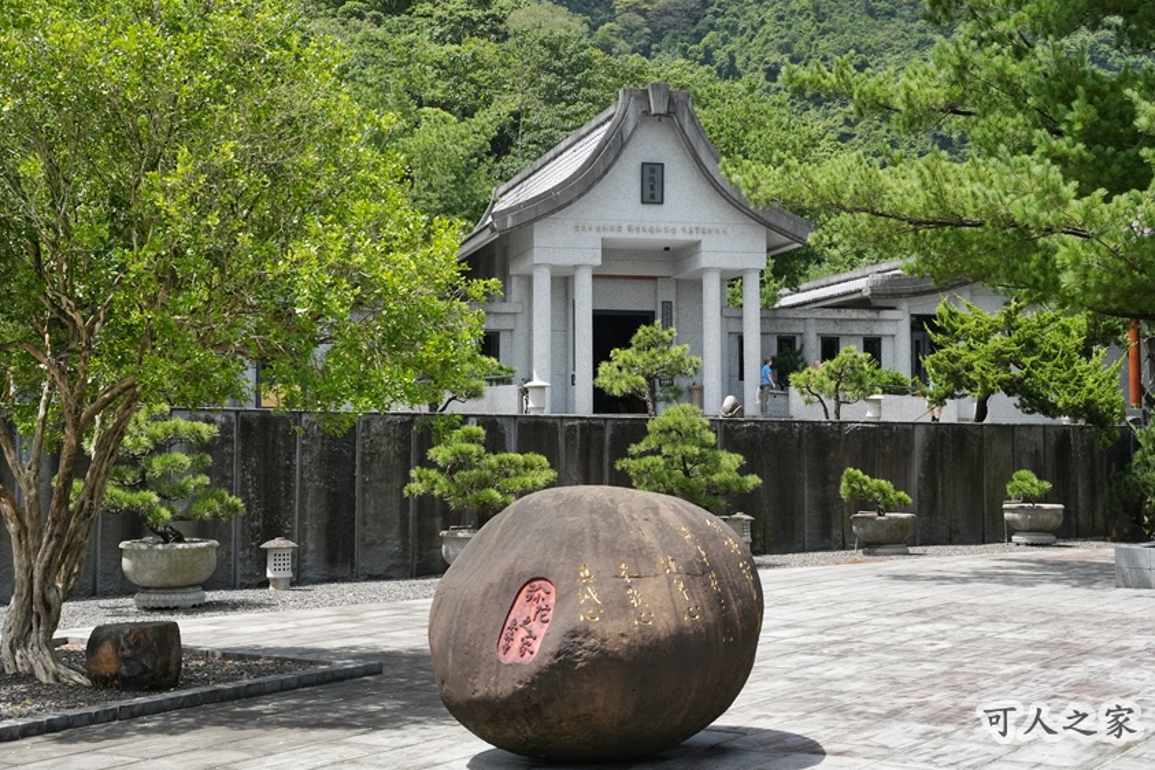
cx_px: 525
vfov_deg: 26.0
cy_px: 324
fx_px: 1667
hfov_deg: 38.2
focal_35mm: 52
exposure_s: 1/2500
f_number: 9
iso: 2500
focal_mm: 42.8
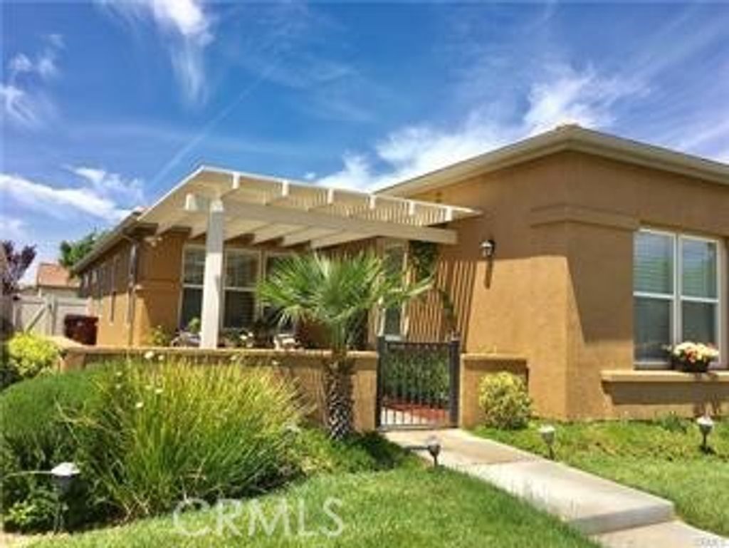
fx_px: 611
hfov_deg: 61.6
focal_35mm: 29
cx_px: 364
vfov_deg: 48.3
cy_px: 274
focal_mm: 4.15
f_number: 2.2
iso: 25
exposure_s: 1/1451
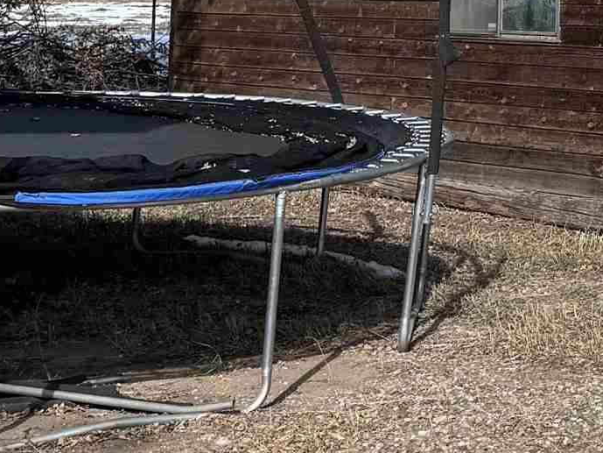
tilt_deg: +3.5
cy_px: -108
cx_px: 845
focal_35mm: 107
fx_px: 1864
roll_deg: -0.5
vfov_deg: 13.4
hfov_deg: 17.0
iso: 80
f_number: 1.78
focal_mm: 6.76
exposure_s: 1/3597
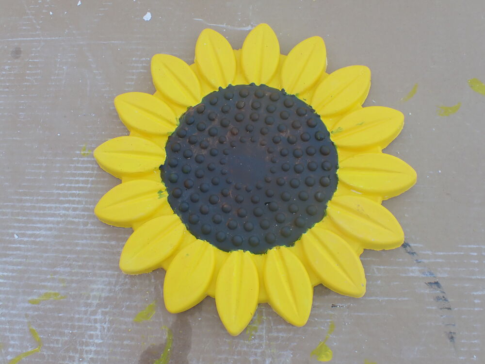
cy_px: 182
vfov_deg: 46.8
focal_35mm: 30
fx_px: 420
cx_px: 242
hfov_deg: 60.0
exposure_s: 1/200
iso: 100
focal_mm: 5.4
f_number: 3.2
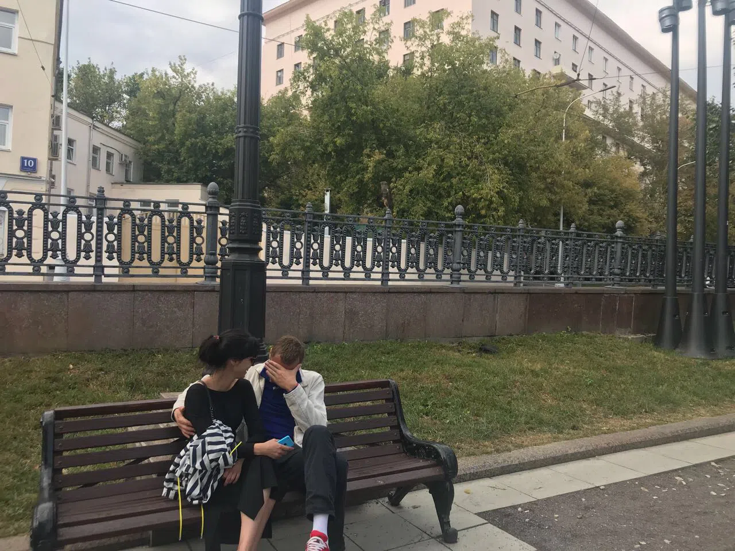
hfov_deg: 63.4
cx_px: 368
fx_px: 595
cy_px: 276
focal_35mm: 28
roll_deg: -0.3
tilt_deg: +3.1
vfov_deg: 49.7
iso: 20
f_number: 1.8
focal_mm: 3.99
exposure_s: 1/580
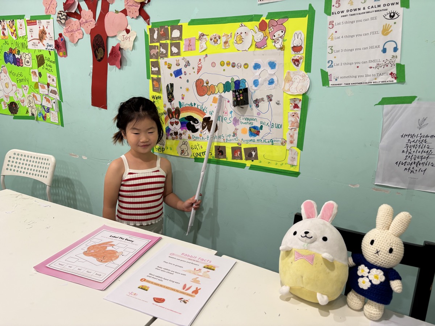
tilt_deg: -15.2
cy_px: 163
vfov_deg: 53.1
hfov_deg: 67.3
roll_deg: -2.7
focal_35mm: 26
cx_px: 218
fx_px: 327
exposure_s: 1/60
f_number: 1.6
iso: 80
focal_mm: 5.96
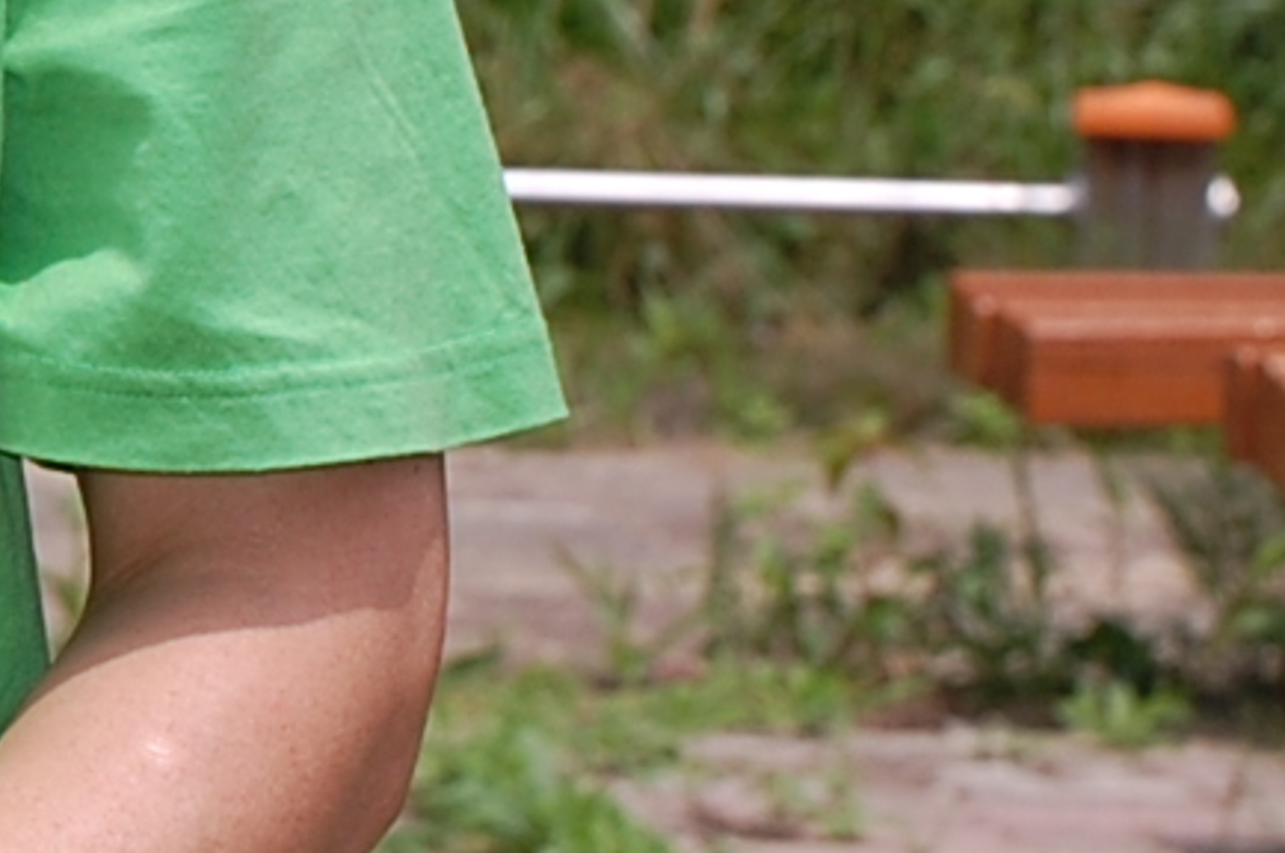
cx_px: -1164
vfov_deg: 2.9
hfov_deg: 4.4
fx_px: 16680
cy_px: -418
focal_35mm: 468
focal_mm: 60
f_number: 10
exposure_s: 1/400
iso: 200
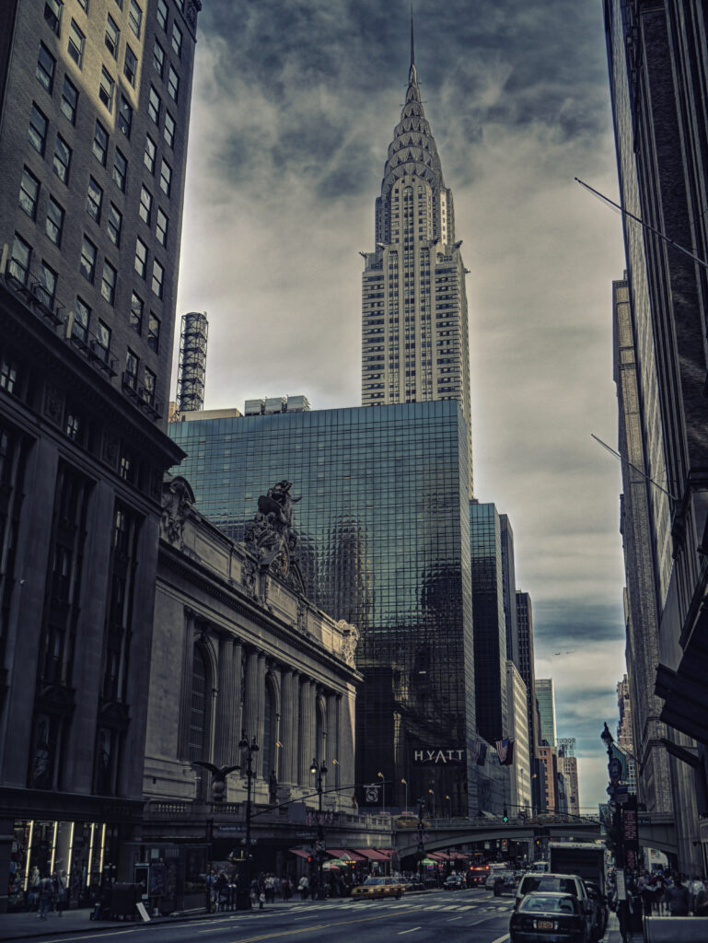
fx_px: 1090
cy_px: 472
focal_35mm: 40
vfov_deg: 46.8
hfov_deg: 36.0
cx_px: 354
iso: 160
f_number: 7.1
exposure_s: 1/250
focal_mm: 20
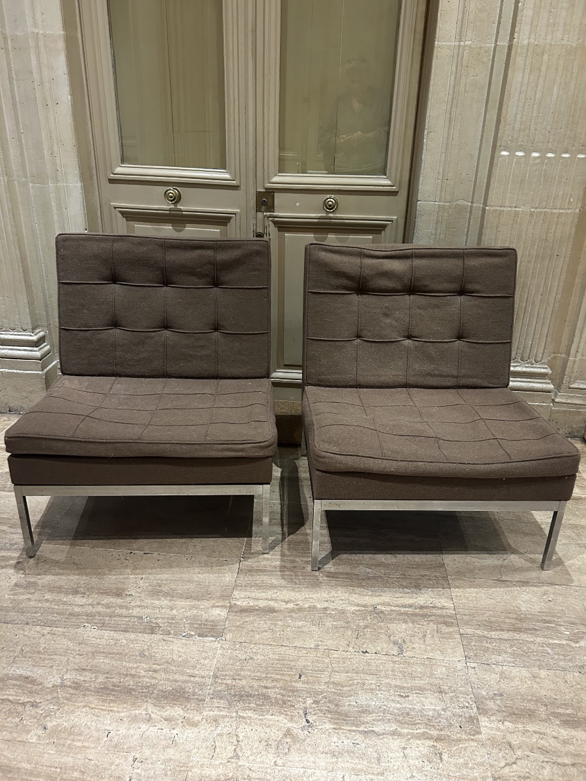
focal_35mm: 26
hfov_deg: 53.1
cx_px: 293
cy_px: 390
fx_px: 587
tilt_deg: -25.6
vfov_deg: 67.3
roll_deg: -3.0
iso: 400
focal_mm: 5.7
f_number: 1.5
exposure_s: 1/33
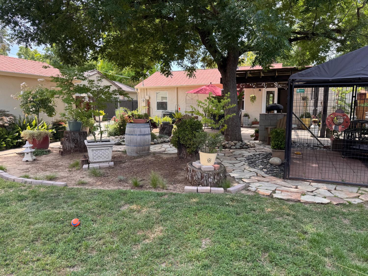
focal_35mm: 24
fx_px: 255
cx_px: 184
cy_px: 138
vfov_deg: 56.8
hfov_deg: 71.6
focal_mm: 6.76
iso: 80
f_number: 1.78
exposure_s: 1/518
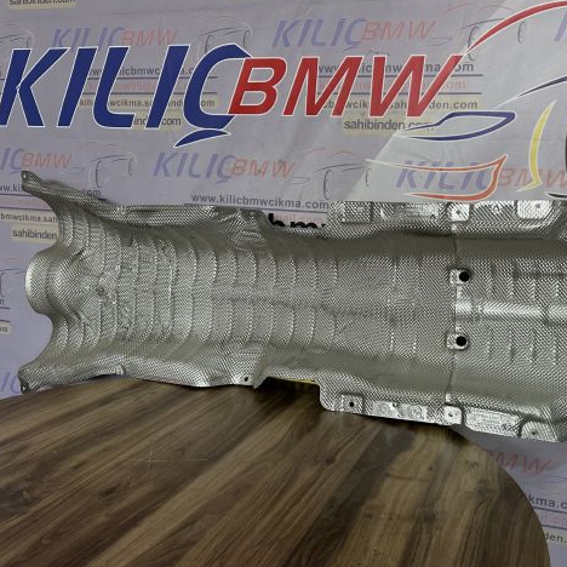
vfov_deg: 55.6
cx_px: 371
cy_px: 277
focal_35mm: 29
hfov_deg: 54.7
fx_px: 537
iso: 100
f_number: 1.78
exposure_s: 1/100
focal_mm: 6.86
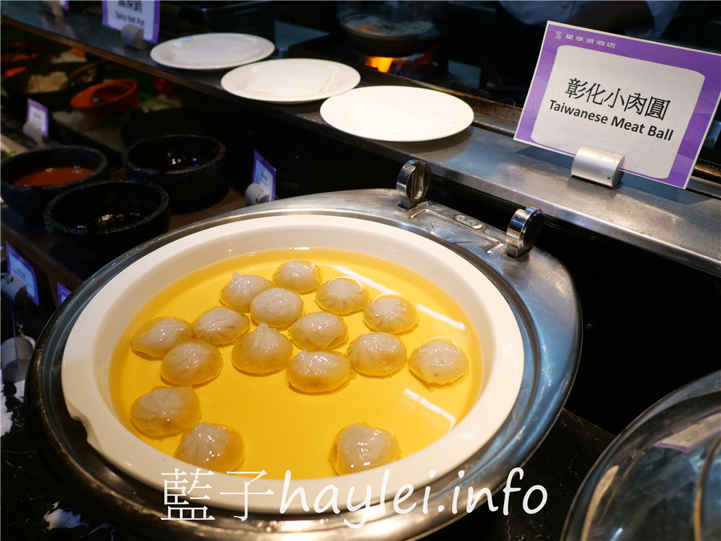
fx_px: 625
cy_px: 270
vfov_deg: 46.8
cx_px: 360
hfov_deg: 60.0
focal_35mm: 30
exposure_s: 1/200
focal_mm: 15
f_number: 2.2
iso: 200
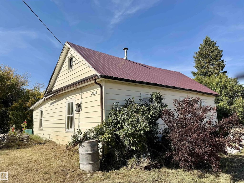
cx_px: 122
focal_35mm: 24
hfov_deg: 71.6
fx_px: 169
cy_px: 92
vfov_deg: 56.8
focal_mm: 6.76
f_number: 1.78
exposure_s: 1/5319
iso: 80
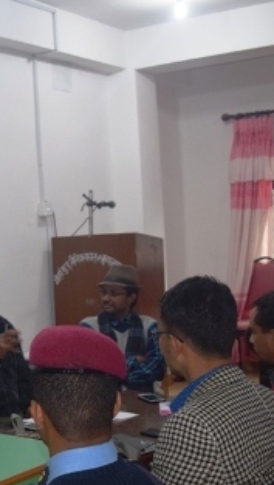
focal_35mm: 64
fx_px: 825
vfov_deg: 32.6
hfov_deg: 17.9
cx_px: -60
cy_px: 307
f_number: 3.5
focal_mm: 20
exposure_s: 1/60
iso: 900
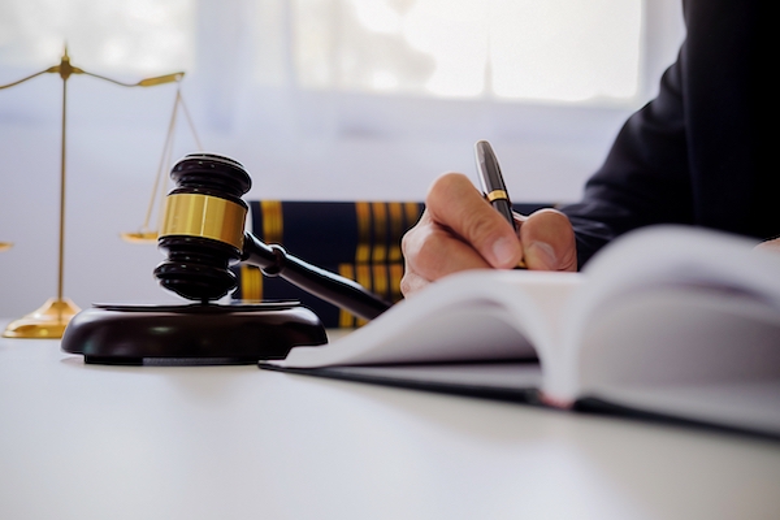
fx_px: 1148
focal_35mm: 53
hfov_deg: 37.5
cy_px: 260
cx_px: 390
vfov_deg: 25.5
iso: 640
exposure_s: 1/100
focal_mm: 35
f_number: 2.8
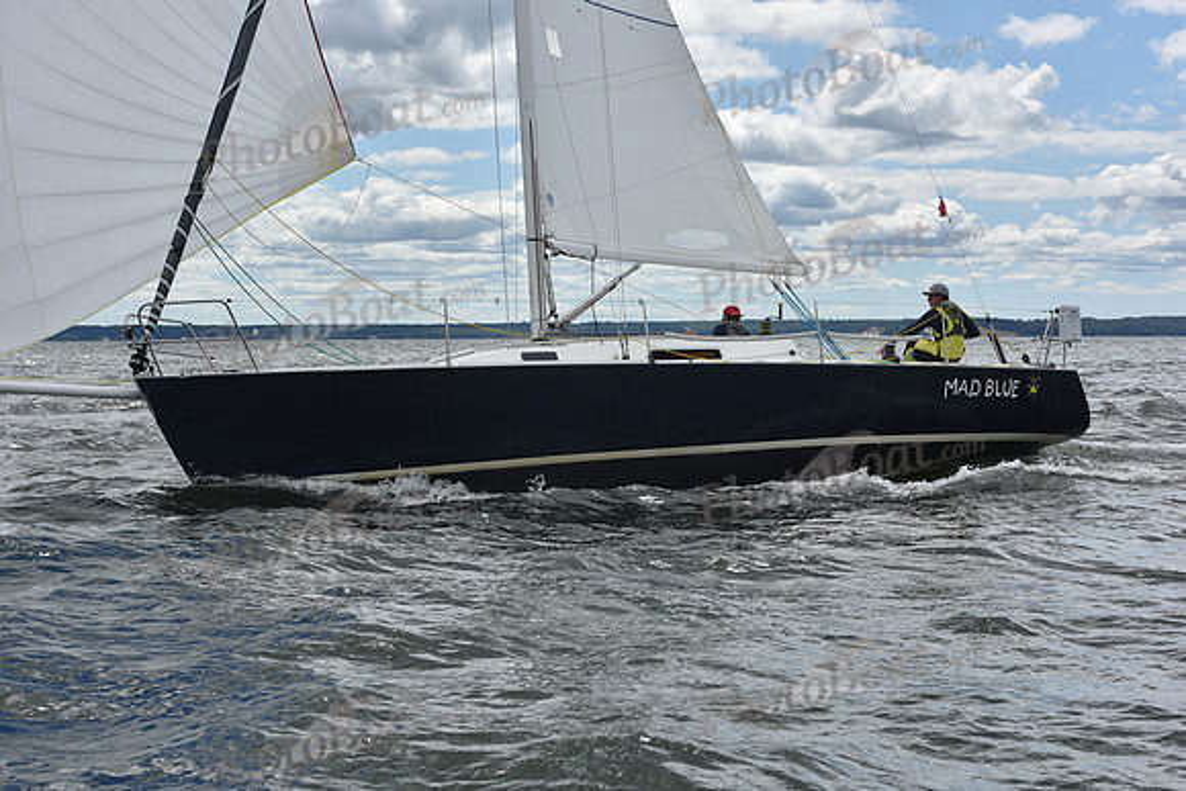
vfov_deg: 19.5
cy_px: 396
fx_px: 2307
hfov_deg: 28.8
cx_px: 593
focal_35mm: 70
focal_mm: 70
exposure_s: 1/800
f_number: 10
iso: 250
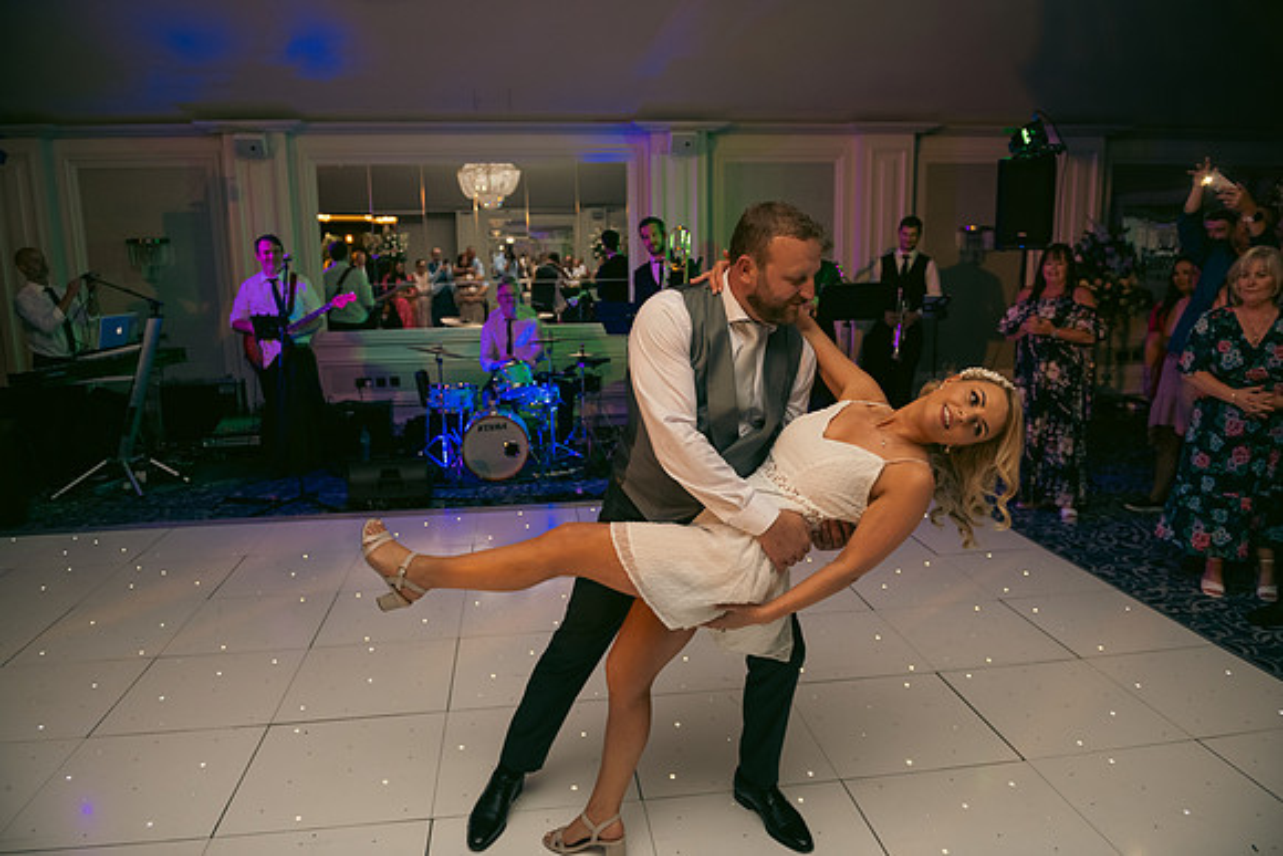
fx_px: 855
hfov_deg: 73.7
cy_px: 428
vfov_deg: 53.2
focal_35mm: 24
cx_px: 642
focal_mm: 24
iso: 640
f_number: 3.5
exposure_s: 1/160
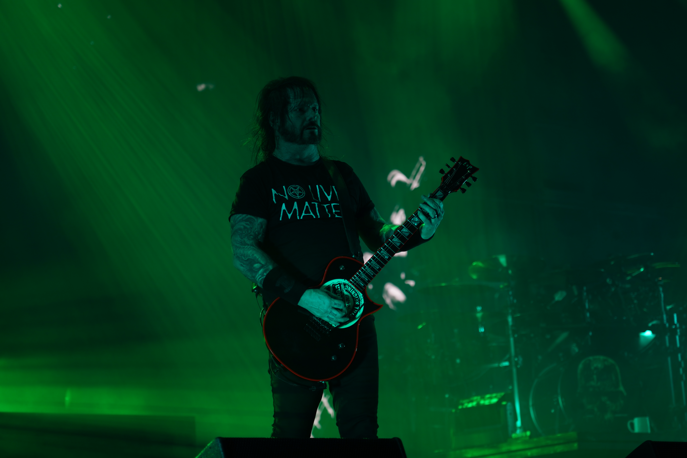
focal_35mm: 105
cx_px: 344
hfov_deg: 19.5
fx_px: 2004
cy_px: 229
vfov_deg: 13.0
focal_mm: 105
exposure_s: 1/125
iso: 250
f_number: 4
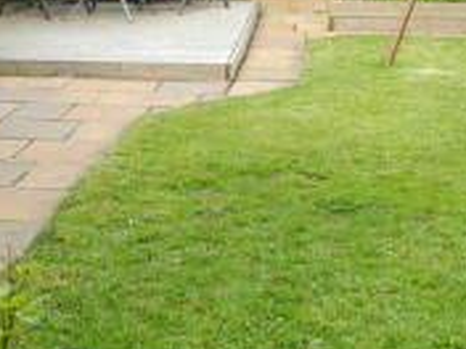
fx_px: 1117
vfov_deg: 17.1
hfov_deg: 23.6
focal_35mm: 83
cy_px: -54
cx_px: 237
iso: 80
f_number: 3.1
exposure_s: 1/160
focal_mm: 4.5
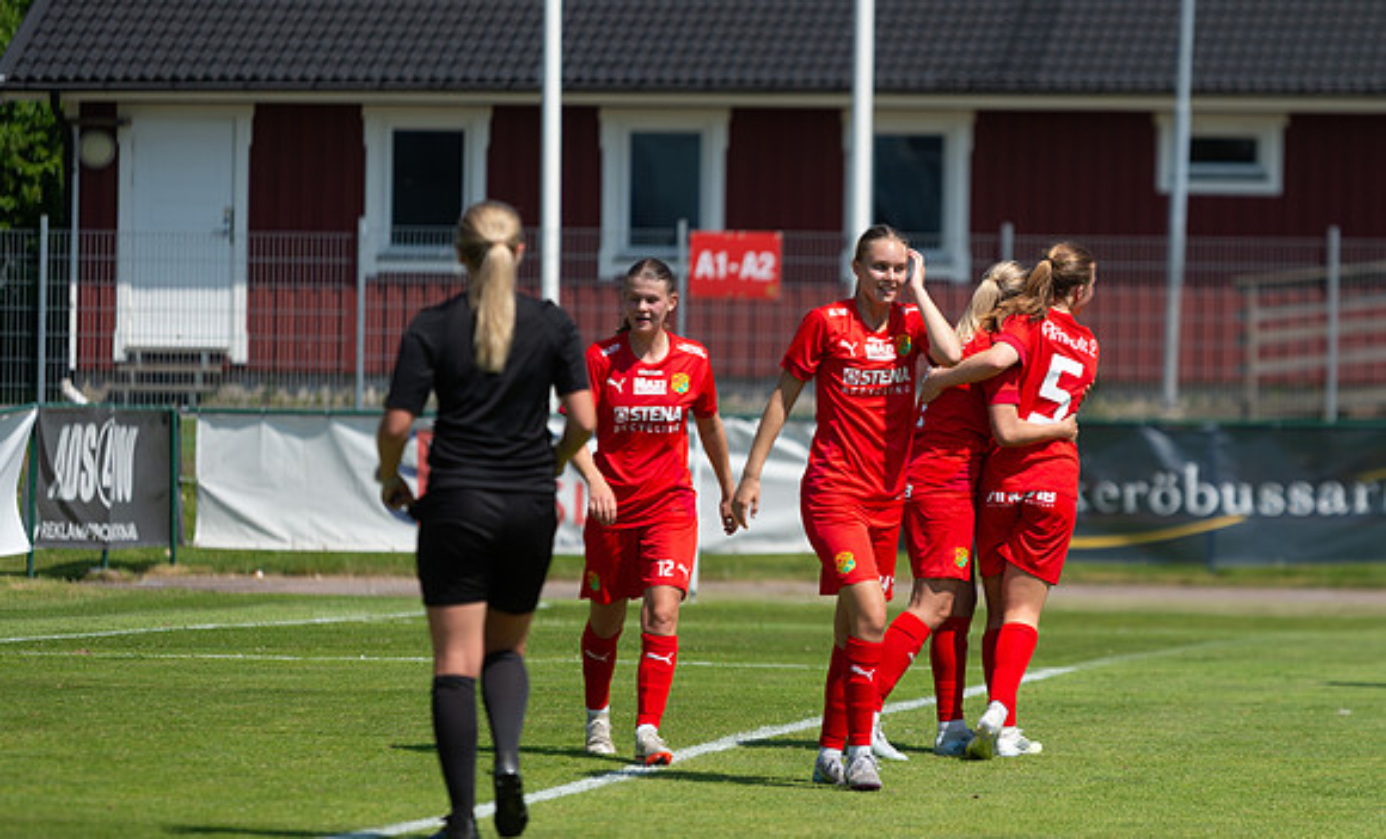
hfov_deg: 7.6
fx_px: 10434
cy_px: 426
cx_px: 911
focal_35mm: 279
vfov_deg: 4.6
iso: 180
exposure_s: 1/2500
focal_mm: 200
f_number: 3.2
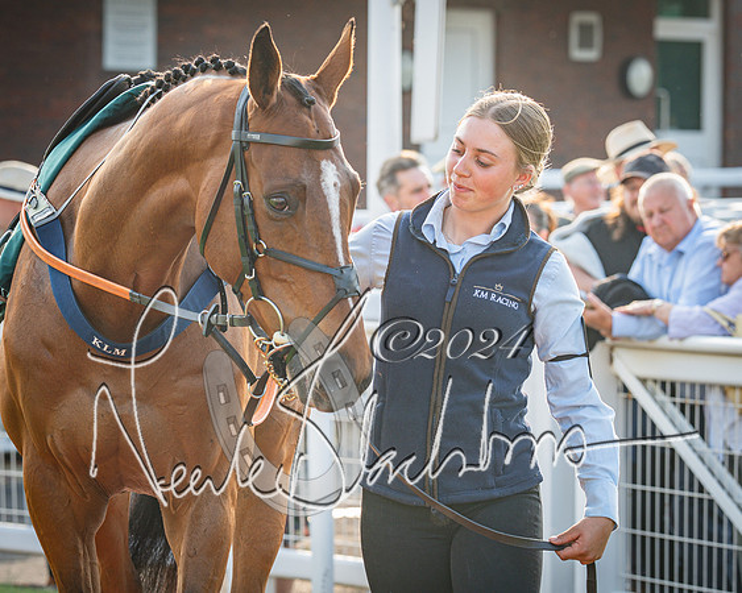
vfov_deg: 6.3
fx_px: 5390
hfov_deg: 7.9
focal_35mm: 246
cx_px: 480
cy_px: 310
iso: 200
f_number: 5
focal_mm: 135
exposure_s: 1/250
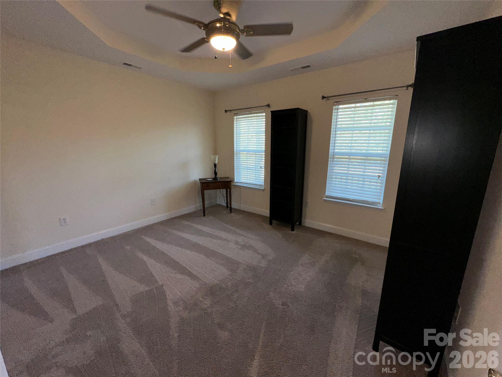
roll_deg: -0.5
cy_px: 188
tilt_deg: -12.5
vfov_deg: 85.7
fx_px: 203
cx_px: 251
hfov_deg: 102.1
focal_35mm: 14
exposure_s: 1/122
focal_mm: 2.22
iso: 64
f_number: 2.2
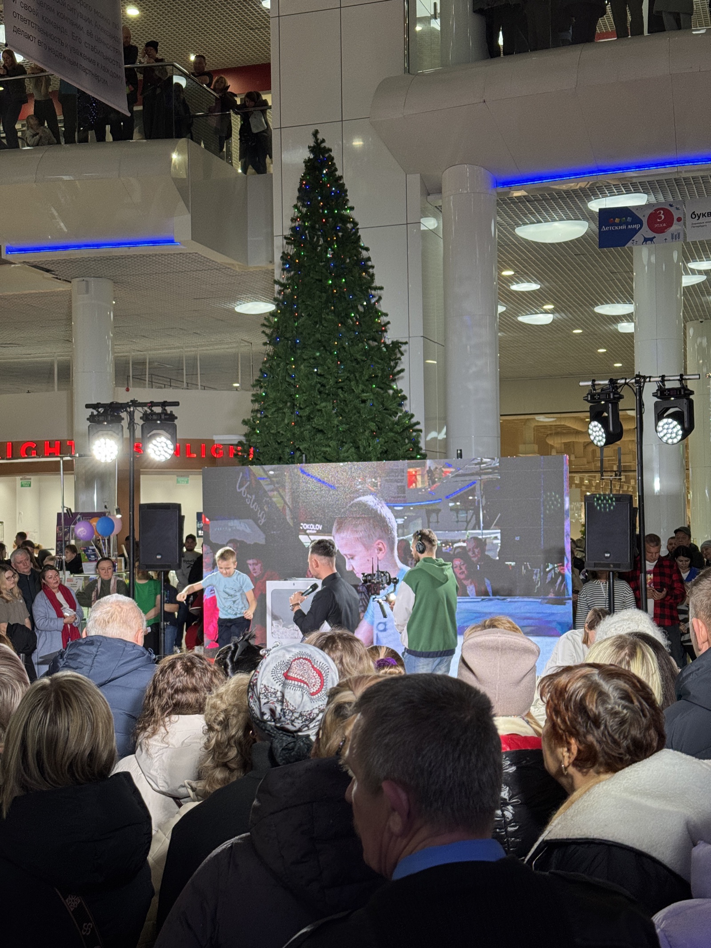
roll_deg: +1.0
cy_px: 474
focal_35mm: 48
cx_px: 356
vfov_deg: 39.7
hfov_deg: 30.3
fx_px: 1314
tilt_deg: +2.1
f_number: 1.78
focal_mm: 6.76
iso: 64
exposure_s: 1/121
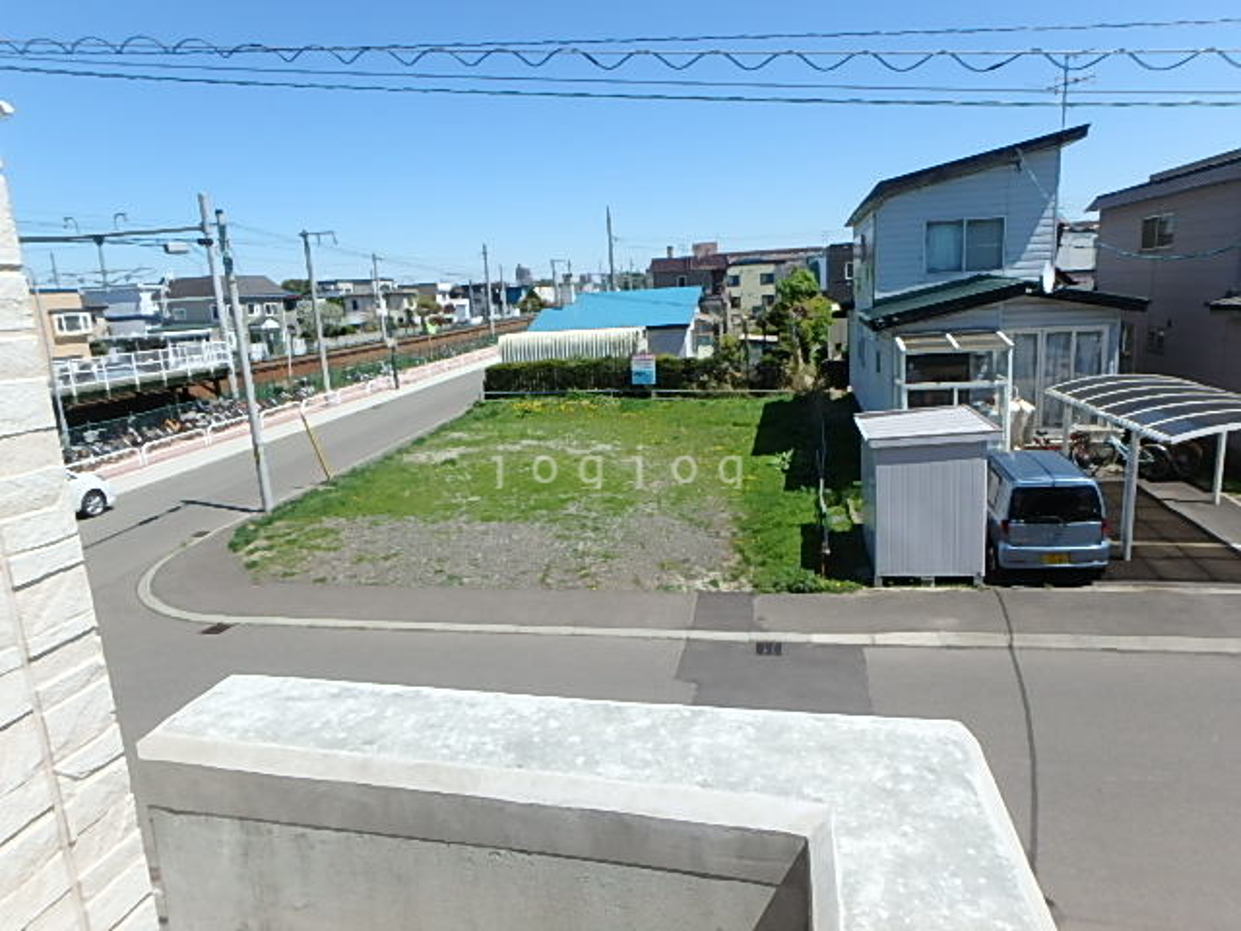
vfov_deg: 63.4
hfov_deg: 79.0
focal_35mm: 21
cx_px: 620
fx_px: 753
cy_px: 466
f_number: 6
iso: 125
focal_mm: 3.7
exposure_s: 1/400
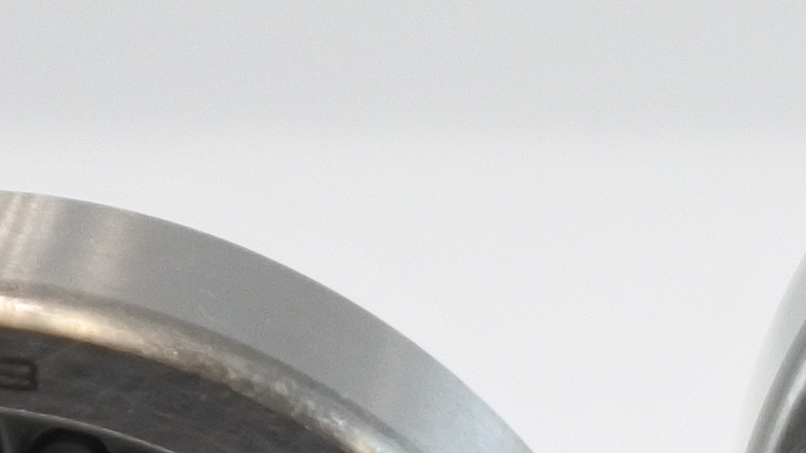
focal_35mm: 305
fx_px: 6518
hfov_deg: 6.9
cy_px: 980
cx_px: 1402
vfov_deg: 3.9
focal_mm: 17.2
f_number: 4.5
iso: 450
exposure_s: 1/125
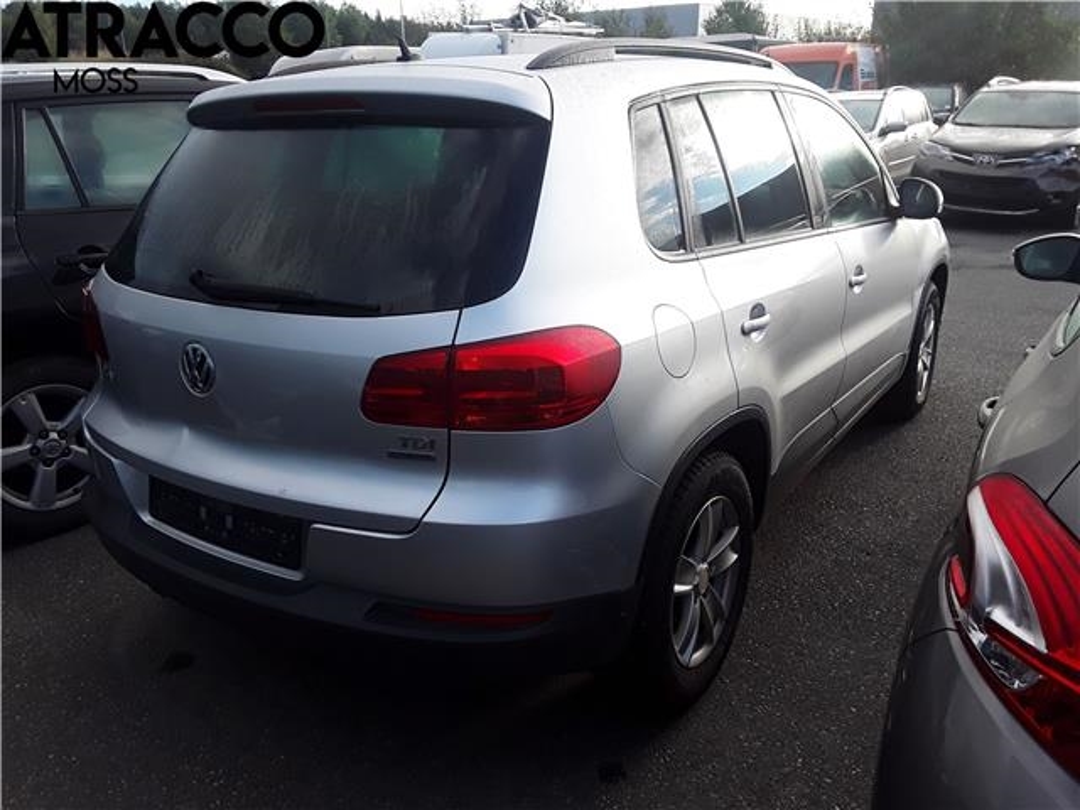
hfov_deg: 63.4
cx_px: 540
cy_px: 405
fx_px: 874
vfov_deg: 49.7
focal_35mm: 28
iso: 40
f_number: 1.9
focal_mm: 2.91
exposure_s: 1/487
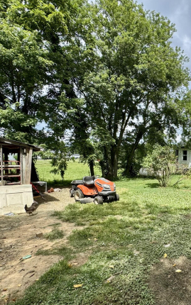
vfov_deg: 76.9
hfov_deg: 47.1
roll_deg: -1.4
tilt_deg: -5.5
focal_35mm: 23
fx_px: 191
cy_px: 170
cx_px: 176
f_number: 2.2
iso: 50
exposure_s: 1/849
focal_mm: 2.22
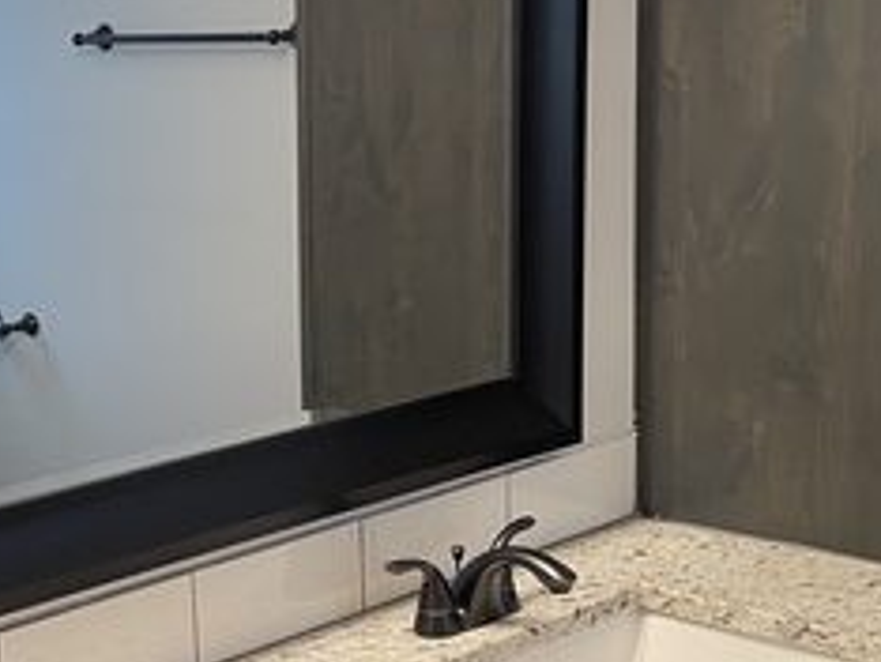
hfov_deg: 26.6
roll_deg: +4.2
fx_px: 1809
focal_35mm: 71
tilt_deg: -12.9
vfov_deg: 20.7
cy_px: 451
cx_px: 120
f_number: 1.6
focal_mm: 5.1
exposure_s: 1/60
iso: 125
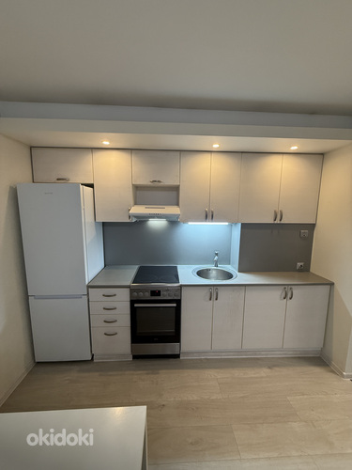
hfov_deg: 85.7
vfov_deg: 102.1
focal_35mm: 14
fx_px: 190
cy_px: 235
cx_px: 176
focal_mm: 2.22
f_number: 2.2
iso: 125
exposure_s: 1/100
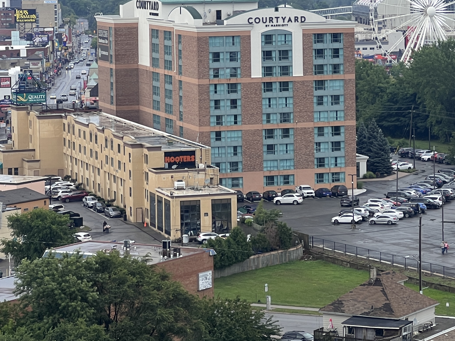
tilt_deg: -3.3
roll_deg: +0.7
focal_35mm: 150
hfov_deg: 13.1
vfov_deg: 9.9
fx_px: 1971
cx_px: 379
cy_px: 93
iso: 32
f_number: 2.8
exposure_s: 1/132
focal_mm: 9
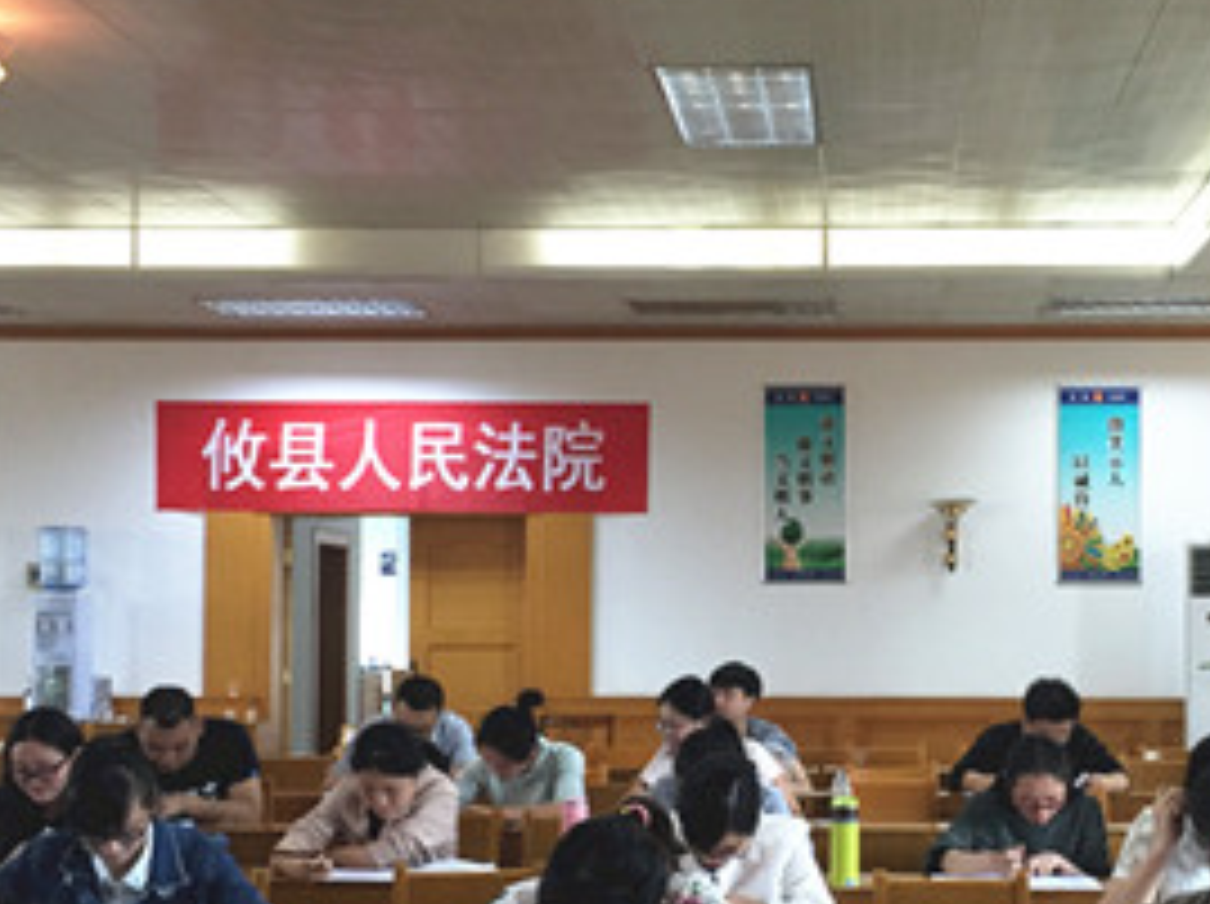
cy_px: 560
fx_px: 1885
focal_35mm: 54
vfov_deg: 26.9
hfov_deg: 35.2
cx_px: 819
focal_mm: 4.15
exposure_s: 1/33
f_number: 2.2
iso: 64
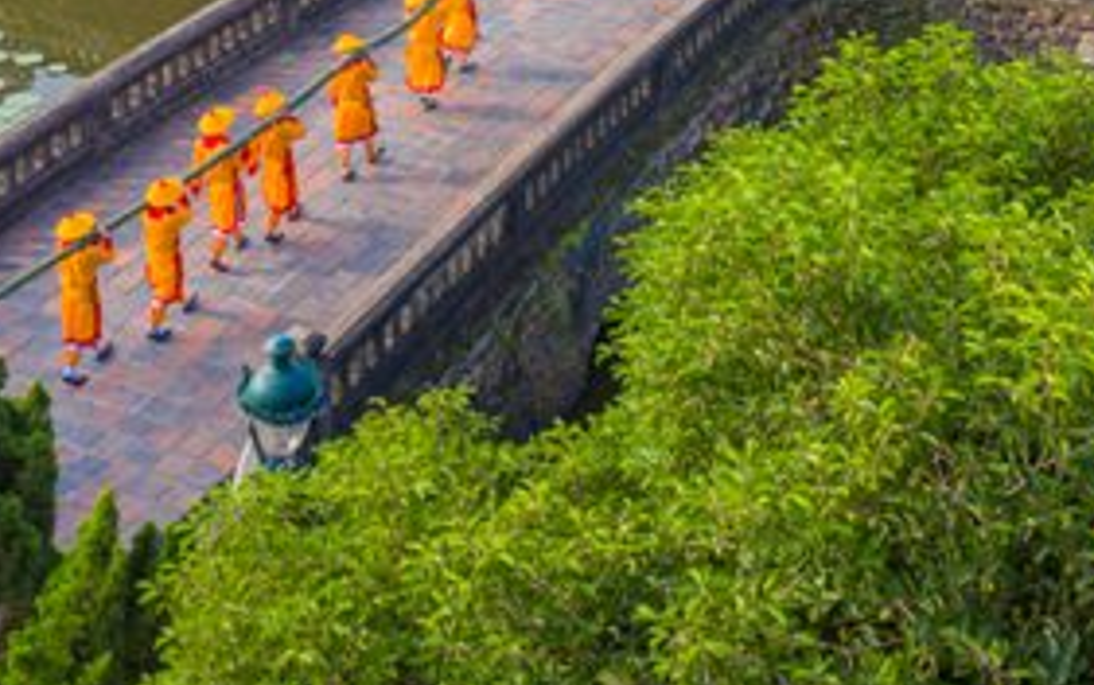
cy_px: -82
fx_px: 1939
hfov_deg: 31.5
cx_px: 592
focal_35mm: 65
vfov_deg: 19.2
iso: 100
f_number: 5.6
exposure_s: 1/160
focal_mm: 10.26
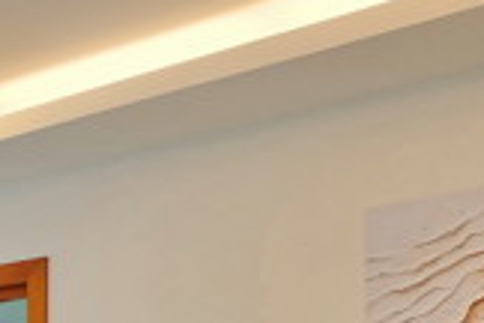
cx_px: -350
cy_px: 538
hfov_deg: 18.6
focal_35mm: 89
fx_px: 1196
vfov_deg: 14.0
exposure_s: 1/150
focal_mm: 16
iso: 400
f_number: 3.5
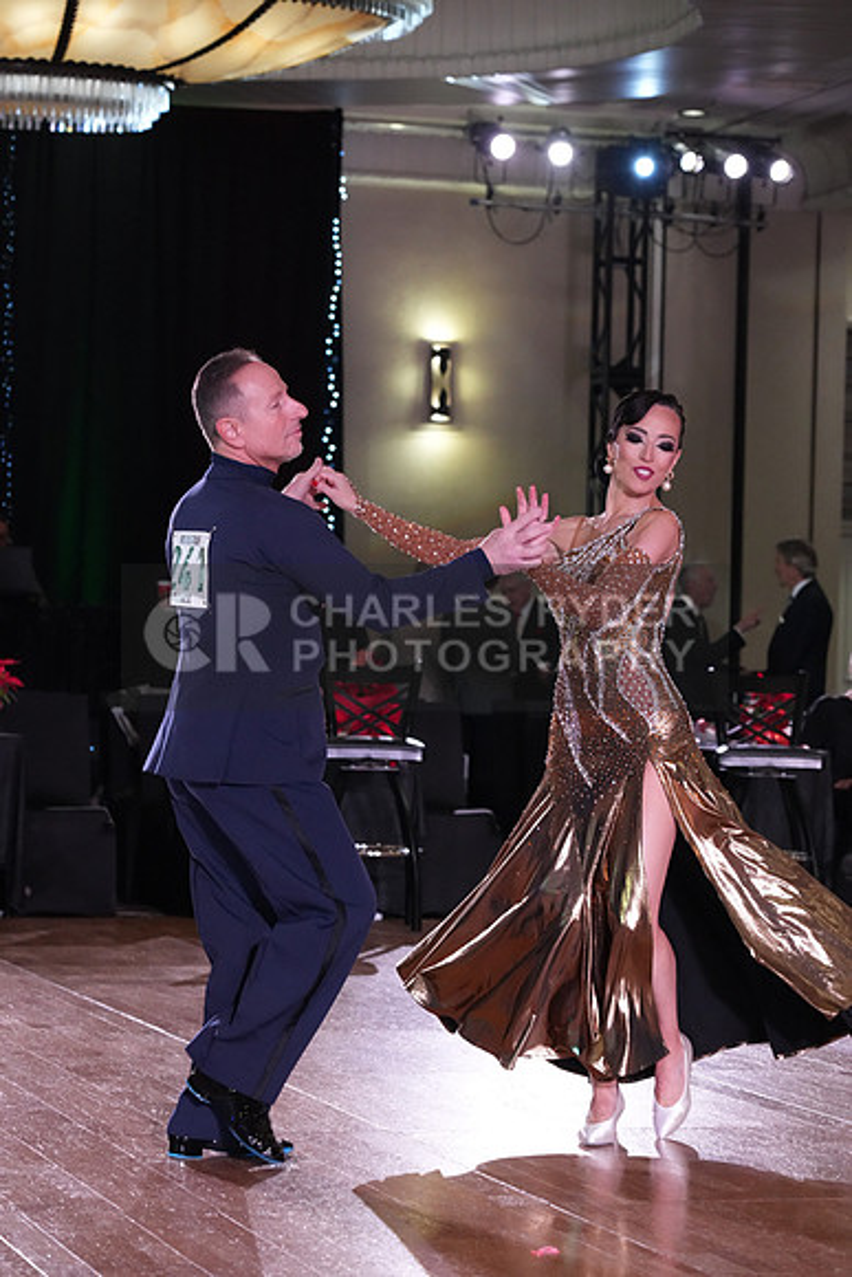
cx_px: 426
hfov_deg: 13.0
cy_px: 638
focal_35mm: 105
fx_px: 3725
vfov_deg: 19.5
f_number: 5.6
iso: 5000
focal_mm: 105
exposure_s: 1/320
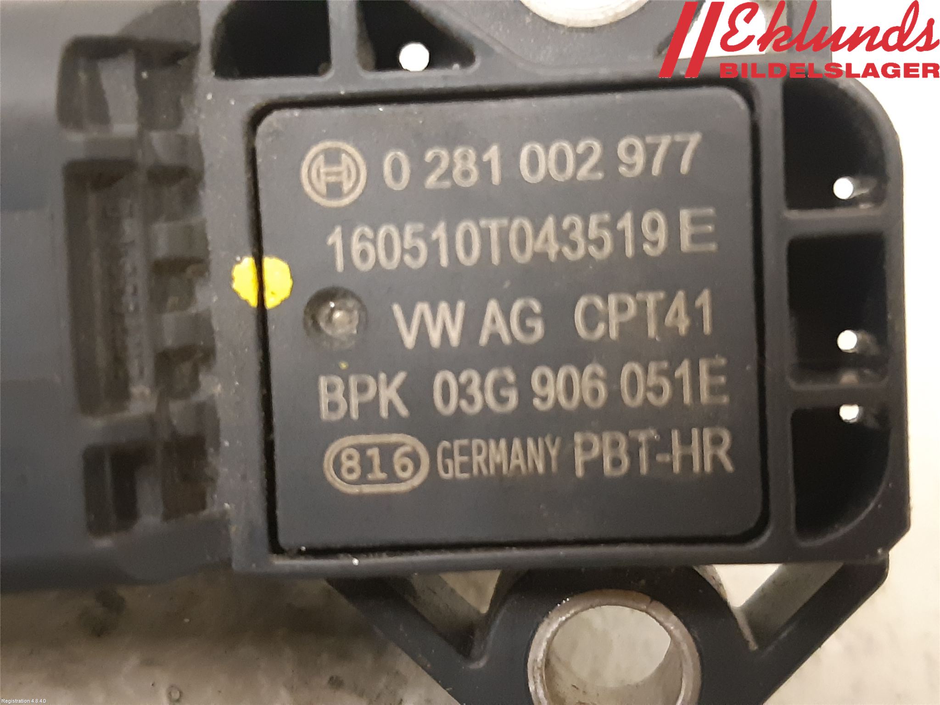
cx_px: 470
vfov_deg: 53.1
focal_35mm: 26
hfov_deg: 67.3
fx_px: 706
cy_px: 352
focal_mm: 3.93
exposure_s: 1/25
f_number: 1.7
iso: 500
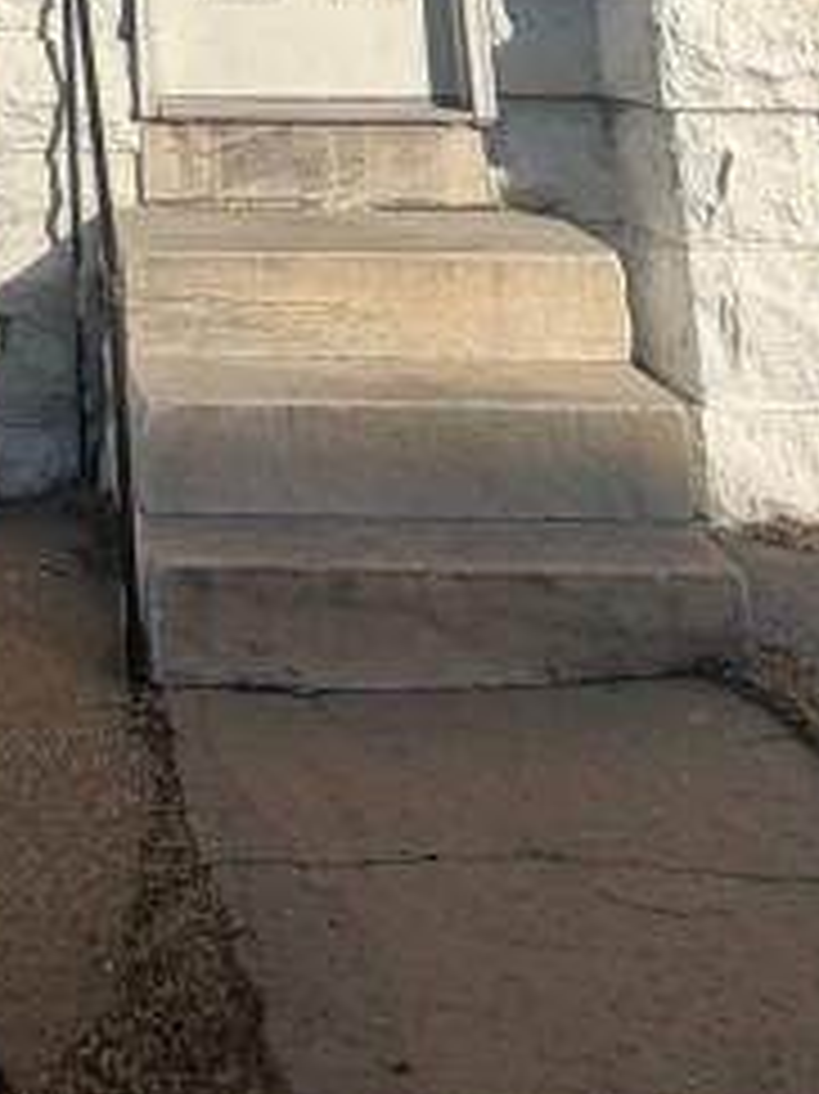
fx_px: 1863
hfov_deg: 22.9
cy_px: -567
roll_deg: +2.4
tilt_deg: +10.1
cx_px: -140
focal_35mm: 59
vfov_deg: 24.8
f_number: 2.2
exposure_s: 1/1285
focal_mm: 2.22
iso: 20
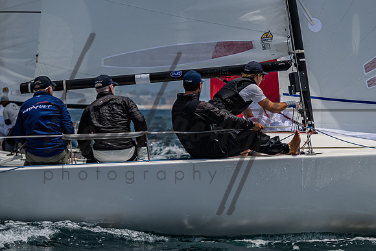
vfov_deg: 3.7
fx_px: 3921
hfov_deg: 5.5
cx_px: 332
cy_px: 136
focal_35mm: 375
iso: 400
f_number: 6.3
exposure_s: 1/4000
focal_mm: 210
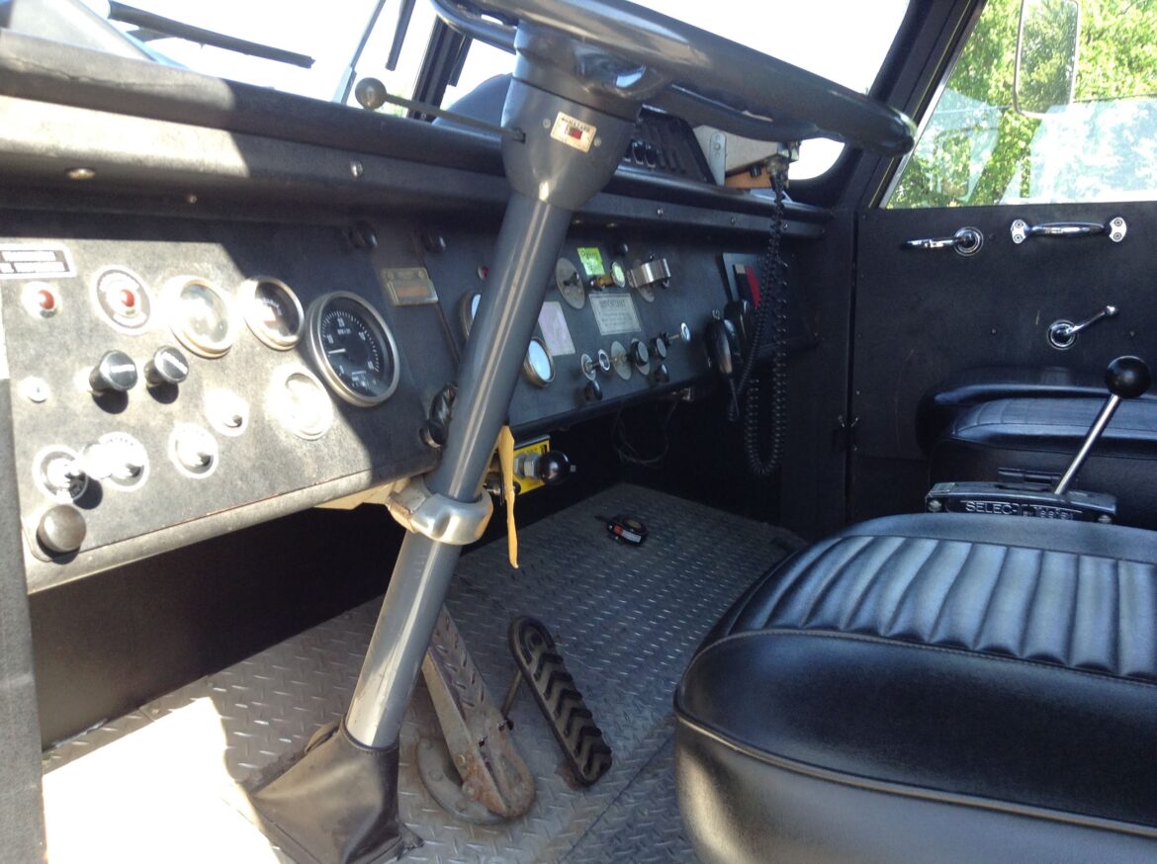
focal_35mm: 33
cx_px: 578
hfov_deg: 55.4
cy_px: 432
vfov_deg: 42.8
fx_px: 1101
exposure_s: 1/120
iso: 40
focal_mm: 3.3
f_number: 2.4
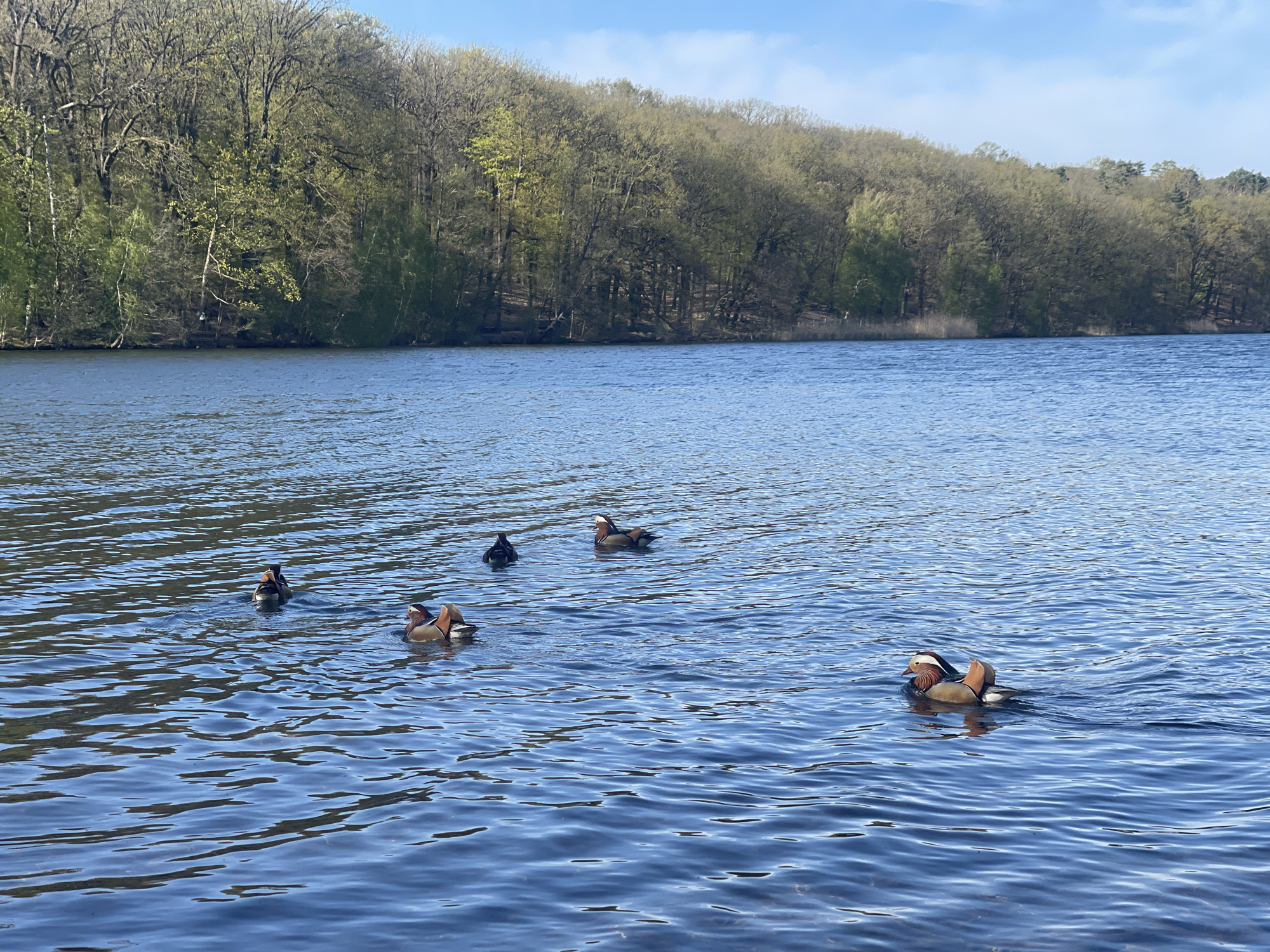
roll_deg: +0.1
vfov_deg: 22.9
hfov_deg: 30.3
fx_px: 2348
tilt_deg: -4.2
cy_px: 476
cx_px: 635
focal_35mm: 64
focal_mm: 7.5
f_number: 2.2
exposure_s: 1/477
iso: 20
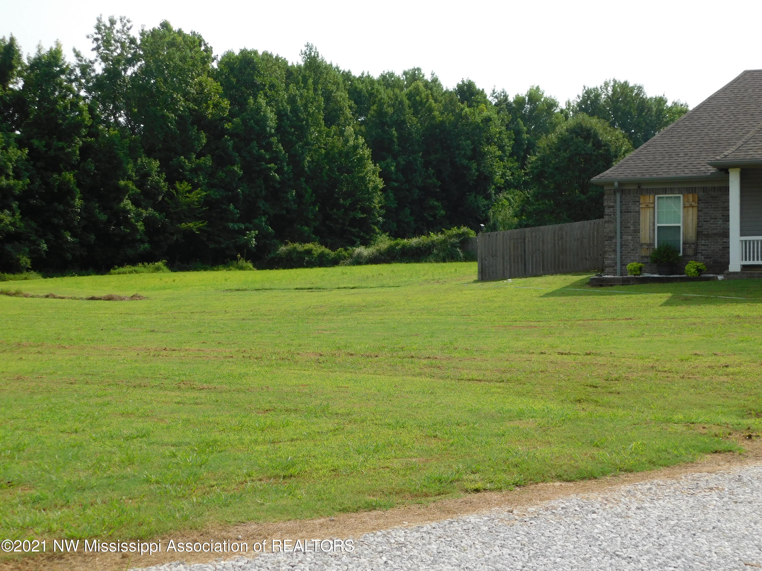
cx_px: 381
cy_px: 286
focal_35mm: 45
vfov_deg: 32.2
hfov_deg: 42.1
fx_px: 991
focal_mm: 8
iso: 125
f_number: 3.7
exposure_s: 1/1000
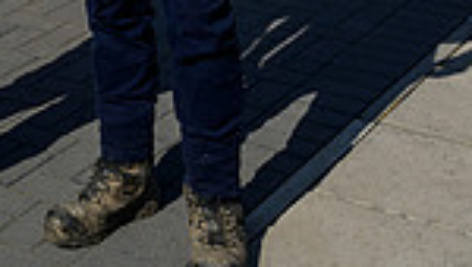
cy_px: -358
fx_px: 1316
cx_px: 25
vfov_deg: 10.2
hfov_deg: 19.8
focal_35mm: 105
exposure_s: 1/500
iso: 125
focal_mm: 33.5
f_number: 9
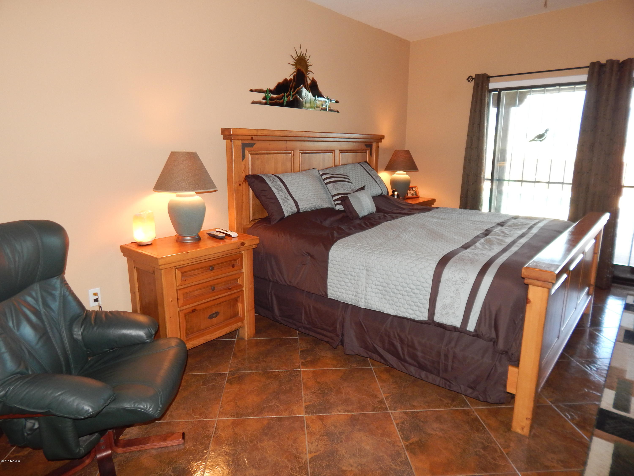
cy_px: 238
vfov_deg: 58.9
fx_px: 421
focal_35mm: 23
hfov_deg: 73.9
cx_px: 317
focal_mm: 4
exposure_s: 1/30
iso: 200
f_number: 3
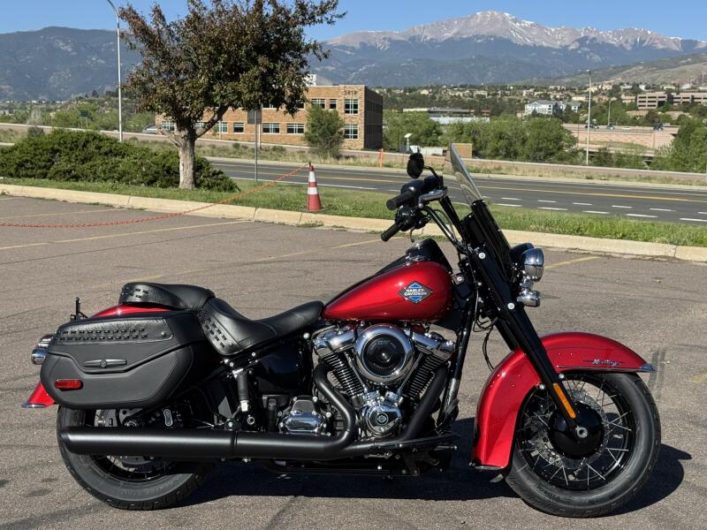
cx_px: 354
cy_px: 265
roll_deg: -1.0
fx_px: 980
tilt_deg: -8.6
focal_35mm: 48
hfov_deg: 39.7
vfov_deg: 30.3
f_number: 1.78
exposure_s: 1/3817
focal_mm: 6.76
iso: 64
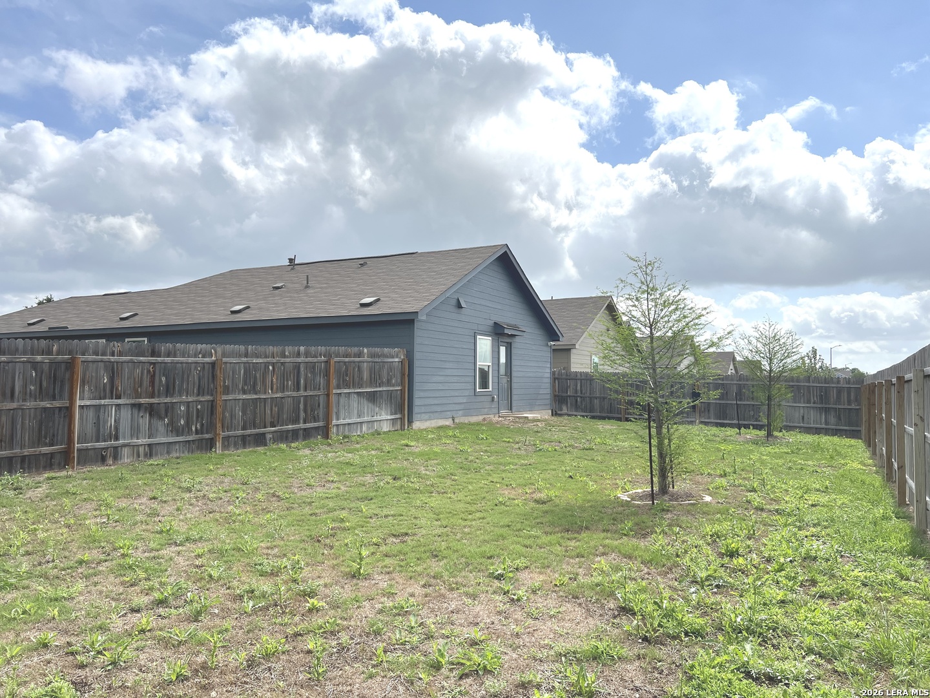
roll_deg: -0.2
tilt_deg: +2.5
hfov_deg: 67.3
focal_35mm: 26
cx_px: 465
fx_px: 699
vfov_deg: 53.1
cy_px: 349
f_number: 1.5
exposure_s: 1/8000
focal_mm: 5.7
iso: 50
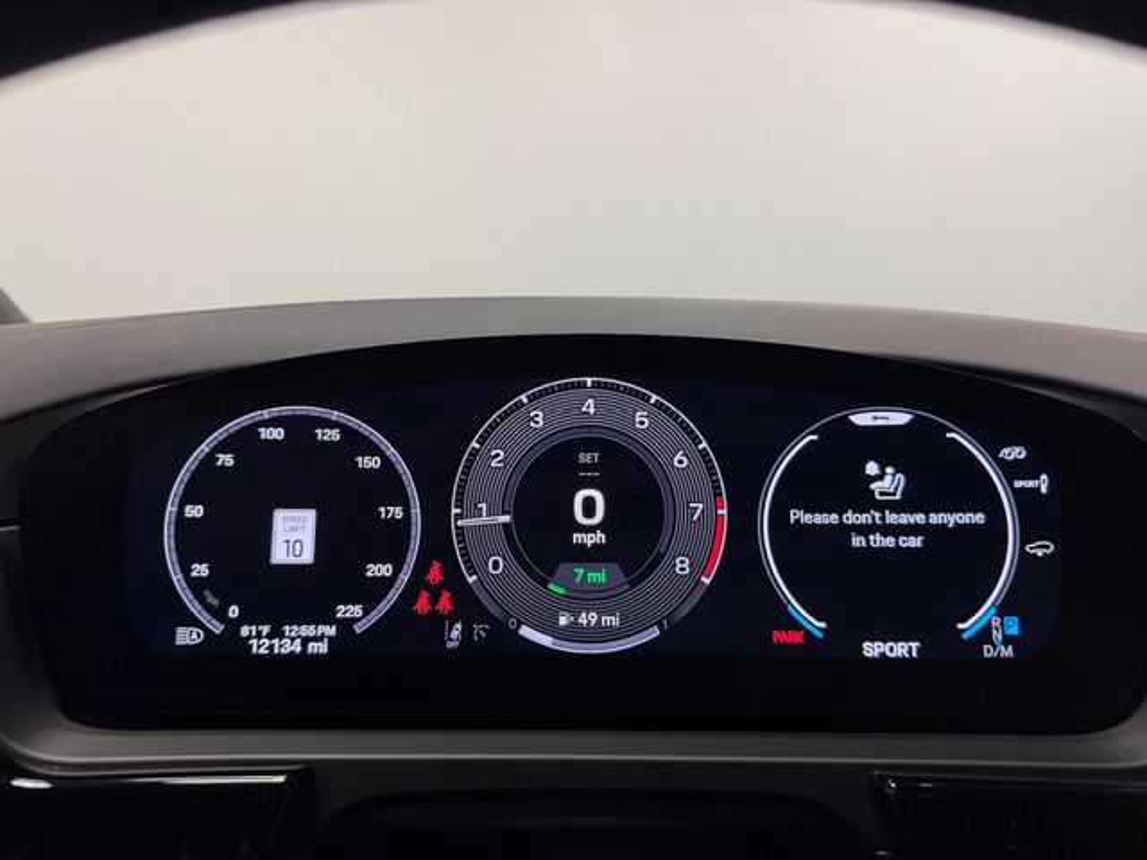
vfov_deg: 56.8
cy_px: 430
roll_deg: -0.4
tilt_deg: -3.5
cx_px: 574
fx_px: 795
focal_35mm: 24
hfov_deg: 71.6
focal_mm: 6.76
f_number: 1.78
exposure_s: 1/120
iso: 160
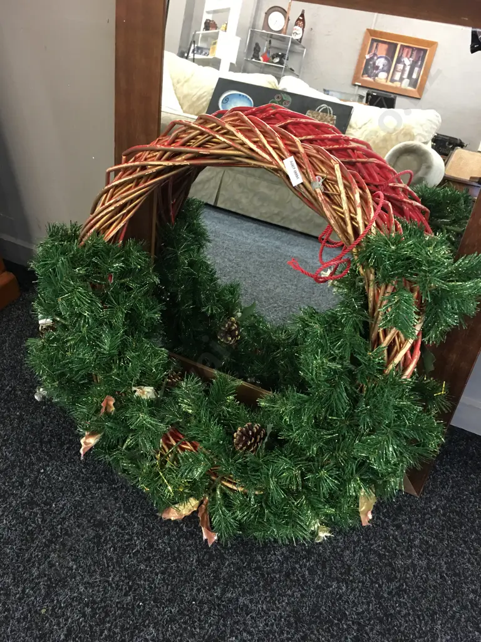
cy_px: 321
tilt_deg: -40.8
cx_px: 240
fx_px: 537
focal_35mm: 29
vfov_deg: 61.7
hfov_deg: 48.2
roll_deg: -3.3
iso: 100
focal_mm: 4.15
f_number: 2.2
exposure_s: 1/17
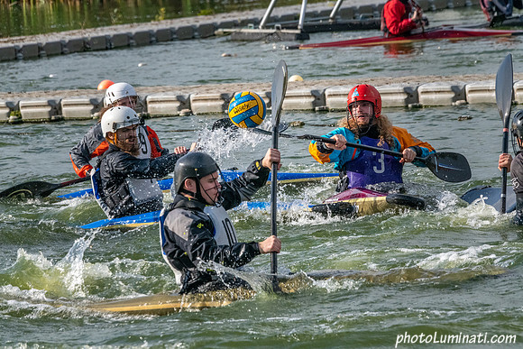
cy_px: 174
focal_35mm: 330
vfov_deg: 4.2
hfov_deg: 6.2
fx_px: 4795
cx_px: 262
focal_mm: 330
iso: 2500
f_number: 11
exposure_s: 1/3200
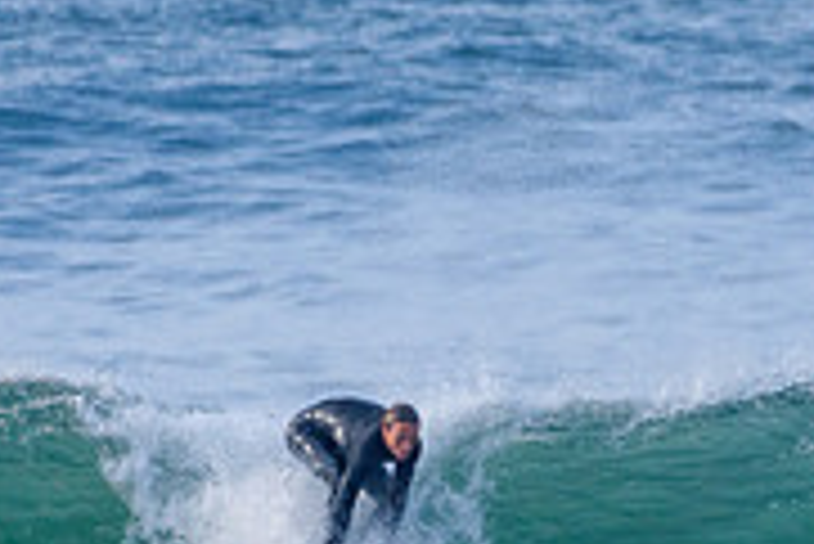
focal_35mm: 2402
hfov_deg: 0.9
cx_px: 711
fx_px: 54354
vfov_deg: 0.6
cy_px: 632
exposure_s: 1/2000
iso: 500
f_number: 5.6
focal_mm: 500
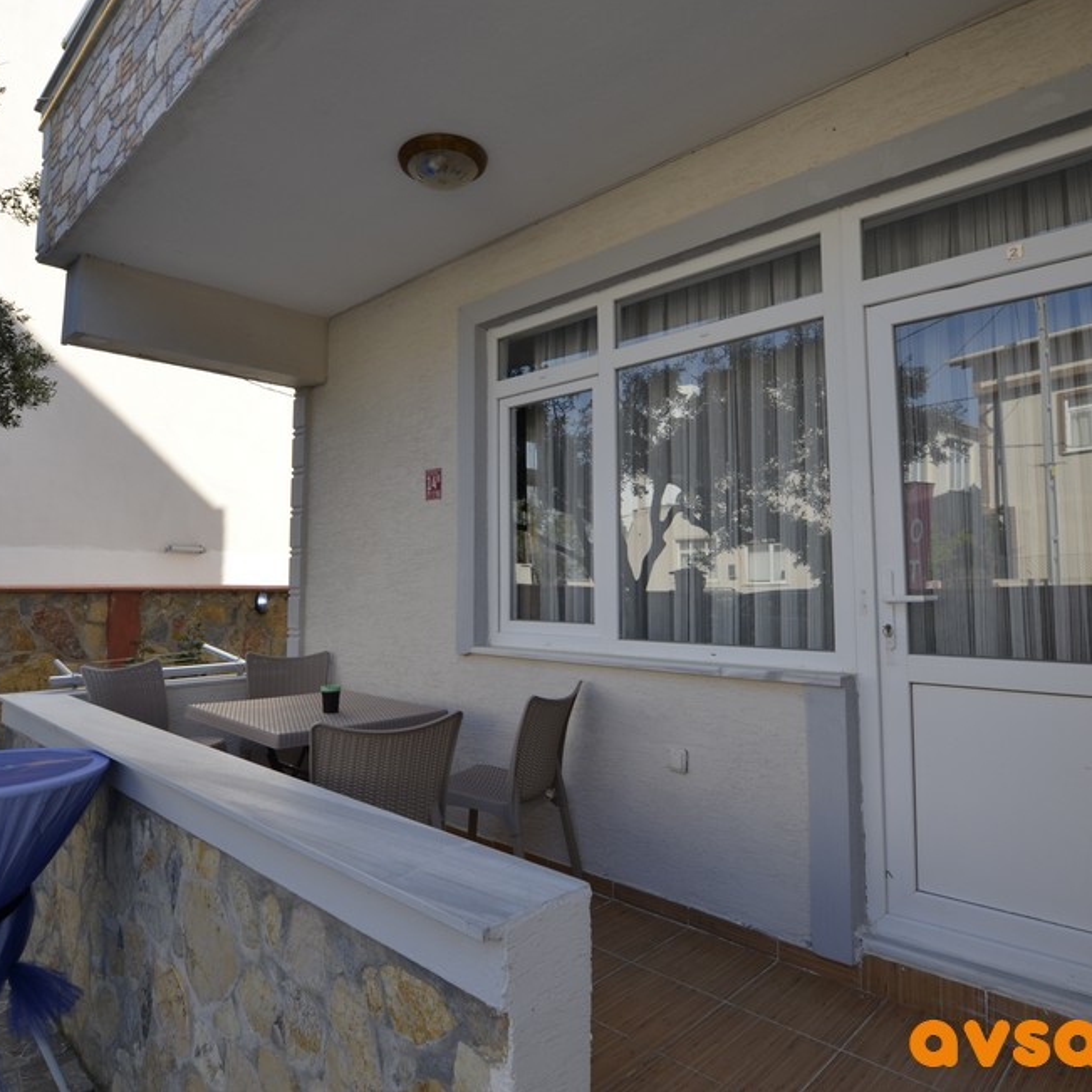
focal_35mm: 20
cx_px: 488
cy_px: 525
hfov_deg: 74.6
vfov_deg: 74.8
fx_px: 714
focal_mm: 10
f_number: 8
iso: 200
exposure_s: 1/250
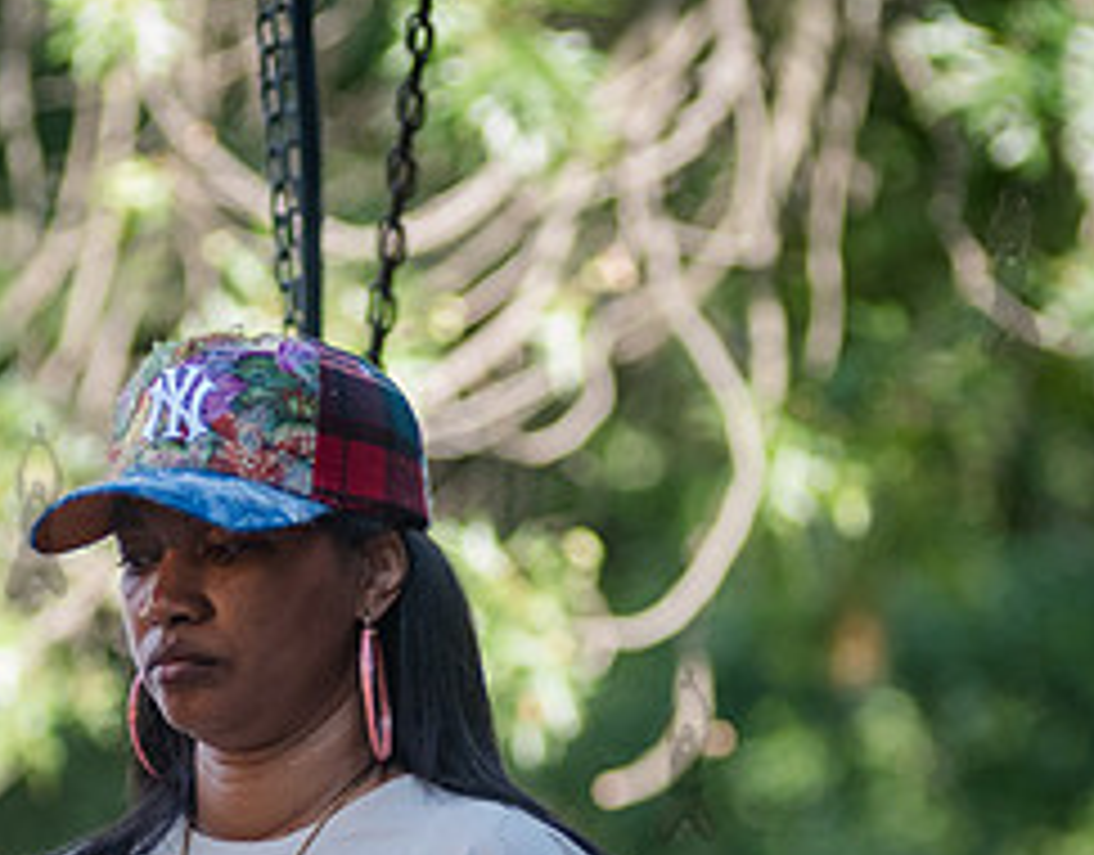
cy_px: 780
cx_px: 582
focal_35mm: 543
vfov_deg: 2.8
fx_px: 17427
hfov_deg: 3.6
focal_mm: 170
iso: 800
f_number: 3.5
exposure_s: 1/800
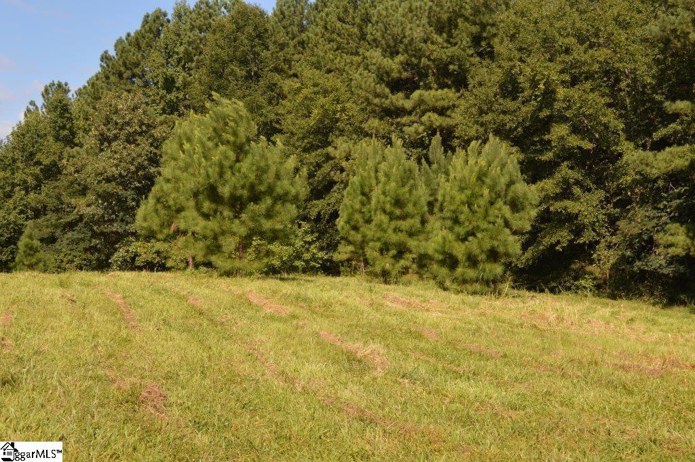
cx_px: 348
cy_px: 231
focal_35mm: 51
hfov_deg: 38.9
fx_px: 984
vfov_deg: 26.4
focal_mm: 34
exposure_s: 1/200
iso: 100
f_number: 7.1
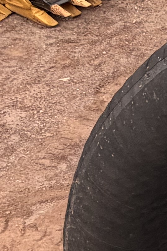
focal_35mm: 103
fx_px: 717
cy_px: 206
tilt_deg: -45.7
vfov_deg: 19.6
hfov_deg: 9.6
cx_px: 534
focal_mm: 2.22
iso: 40
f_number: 2.2
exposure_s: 1/121
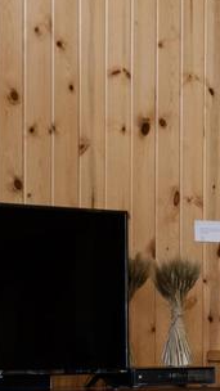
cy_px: 383
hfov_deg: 10.9
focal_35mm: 111
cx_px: 198
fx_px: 1151
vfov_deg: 18.8
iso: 200
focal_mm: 21
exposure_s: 1/20
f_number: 8
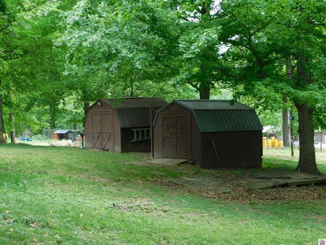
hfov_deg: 32.7
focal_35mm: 59
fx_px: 556
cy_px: 122
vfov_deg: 24.8
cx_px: 163
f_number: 4
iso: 125
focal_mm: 10.4
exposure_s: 1/80
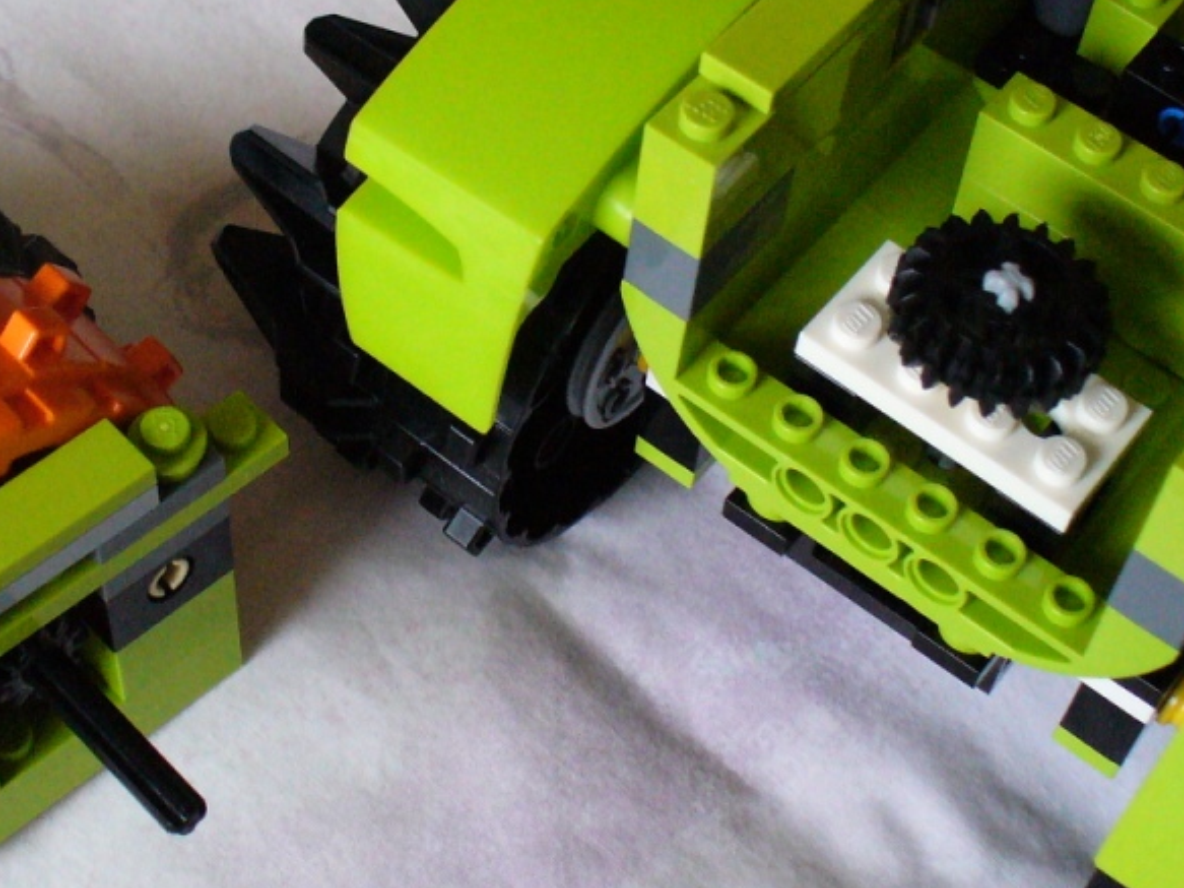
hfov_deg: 29.8
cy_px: 413
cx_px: 548
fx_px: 2223
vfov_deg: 22.6
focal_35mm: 65
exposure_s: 1/80
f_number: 2.8
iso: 400
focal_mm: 6.1
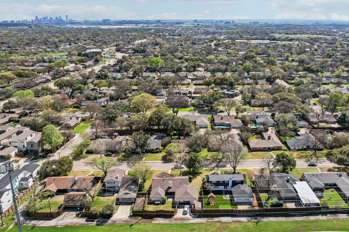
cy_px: 101
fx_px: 291
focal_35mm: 30
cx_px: 203
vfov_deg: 43.5
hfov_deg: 61.6
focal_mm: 8.4
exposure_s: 1/2500
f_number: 2.8
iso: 100
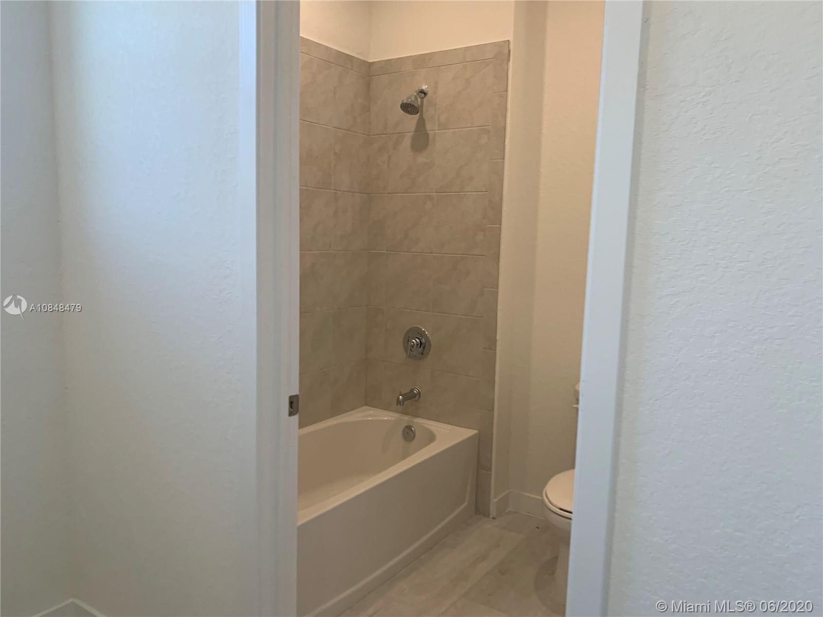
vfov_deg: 53.1
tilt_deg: -7.5
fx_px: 618
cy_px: 308
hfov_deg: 67.3
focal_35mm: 26
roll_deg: -0.6
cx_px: 412
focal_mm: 4.25
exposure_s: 1/120
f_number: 1.8
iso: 64
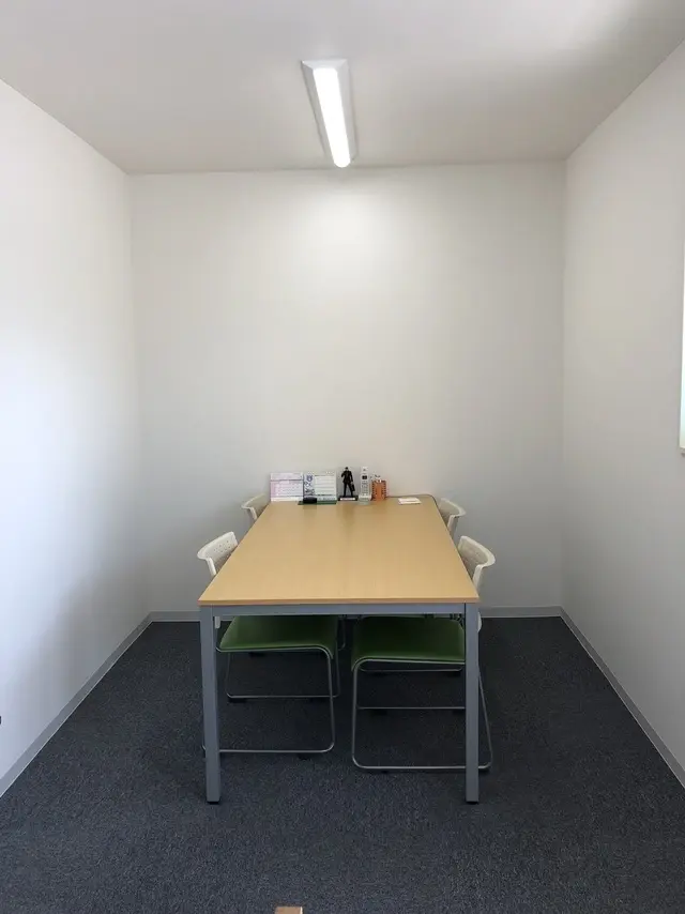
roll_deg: +1.3
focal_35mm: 28
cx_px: 342
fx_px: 739
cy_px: 457
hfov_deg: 49.7
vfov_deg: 63.5
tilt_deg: -6.1
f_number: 1.8
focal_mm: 4
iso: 20
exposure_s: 1/121
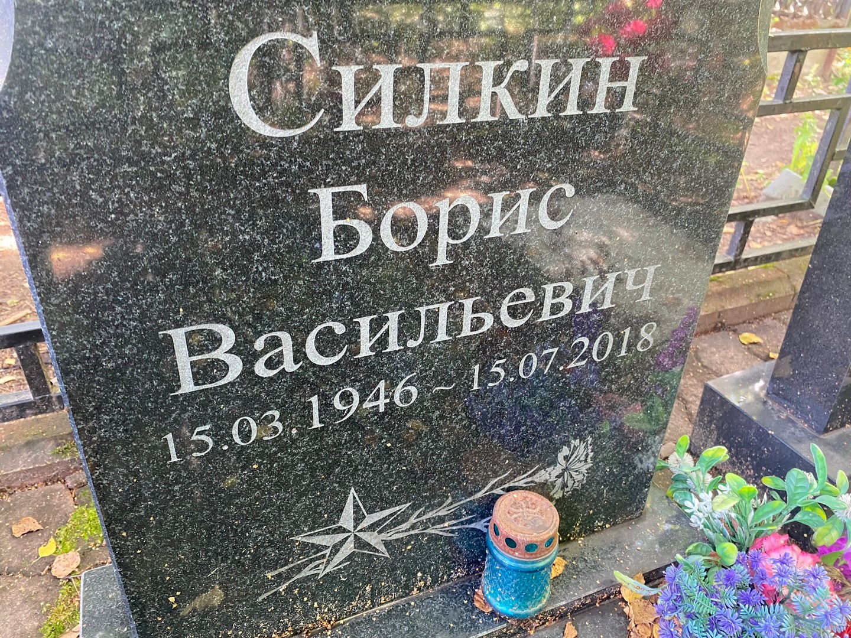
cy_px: 319
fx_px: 639
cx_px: 426
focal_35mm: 26
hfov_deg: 67.3
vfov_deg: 53.1
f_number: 1.8
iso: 250
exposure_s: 1/60
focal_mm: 4.25
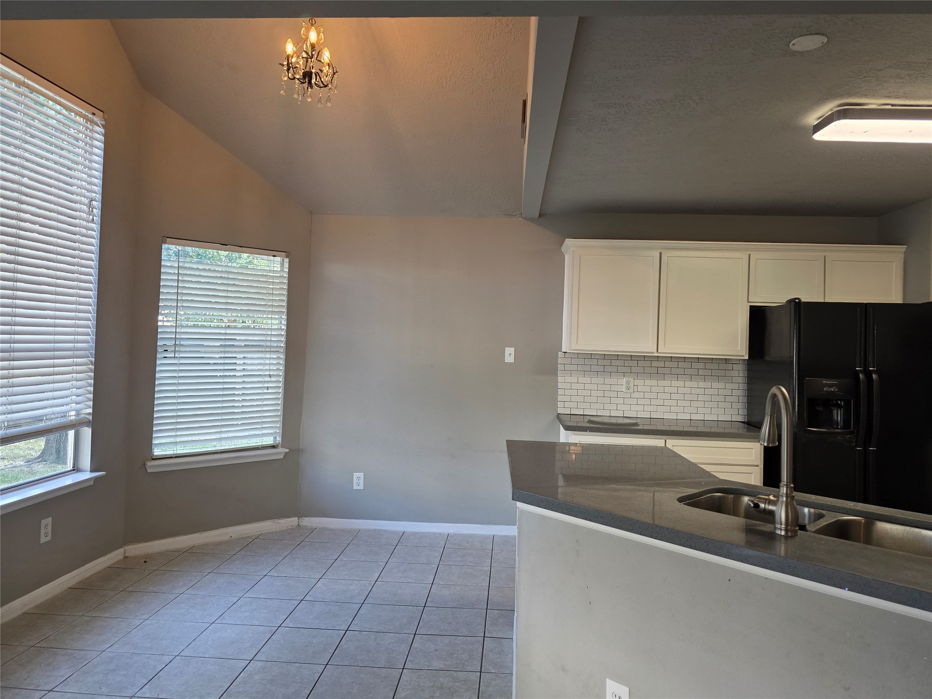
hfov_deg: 73.9
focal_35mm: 23
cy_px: 350
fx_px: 619
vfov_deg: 58.9
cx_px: 466
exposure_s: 1/120
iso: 250
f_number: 1.7
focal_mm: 6.3
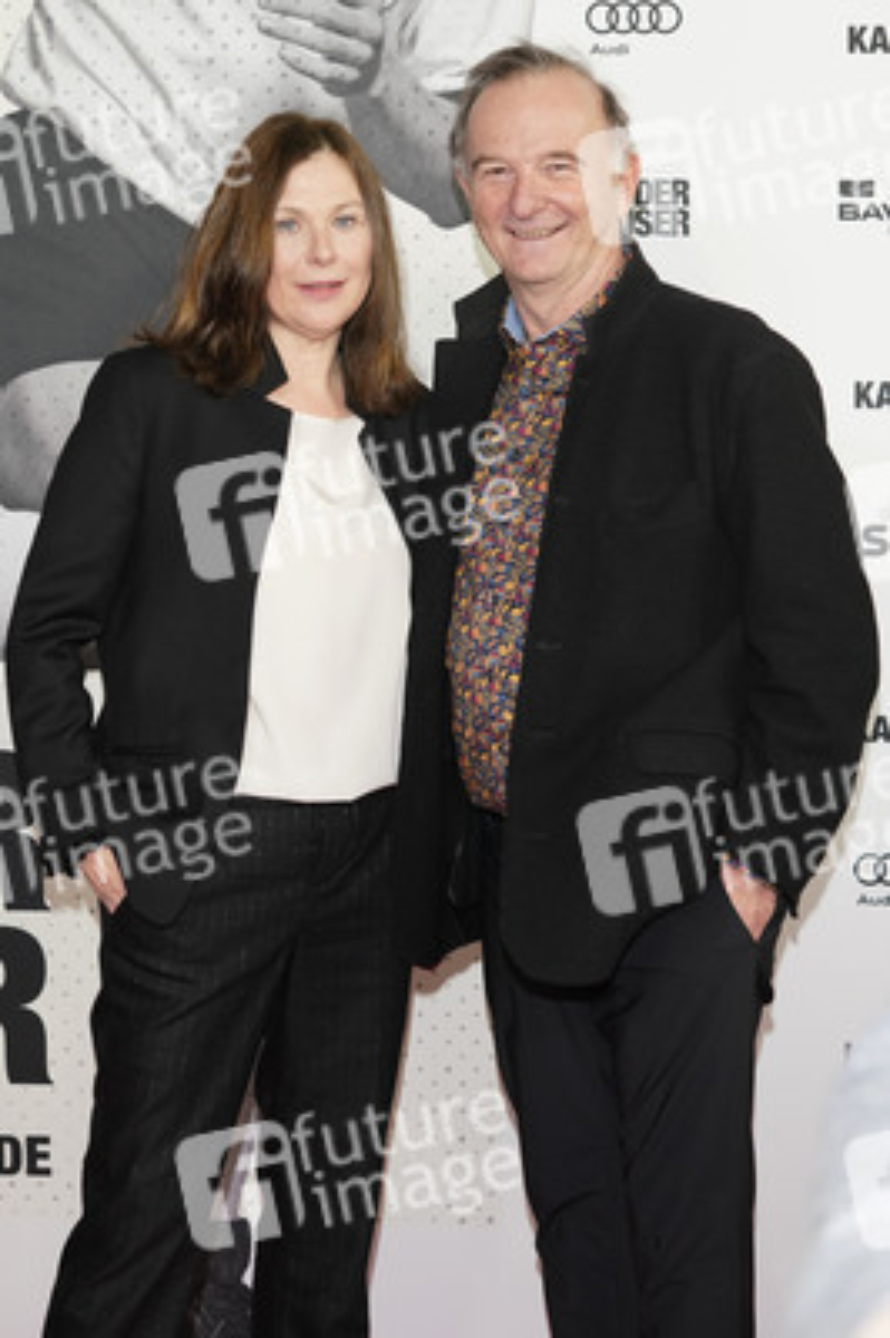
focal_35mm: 70
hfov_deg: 19.4
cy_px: 669
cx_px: 445
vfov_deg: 28.9
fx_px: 2600
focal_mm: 70
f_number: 7.1
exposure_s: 1/250
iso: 2000
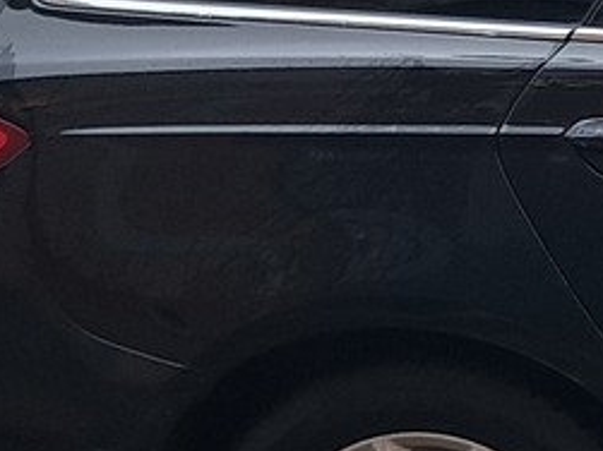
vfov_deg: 9.7
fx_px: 2664
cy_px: 321
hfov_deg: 10.7
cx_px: 1523
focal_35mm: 153
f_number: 1.8
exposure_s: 1/50
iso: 50
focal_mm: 5.23
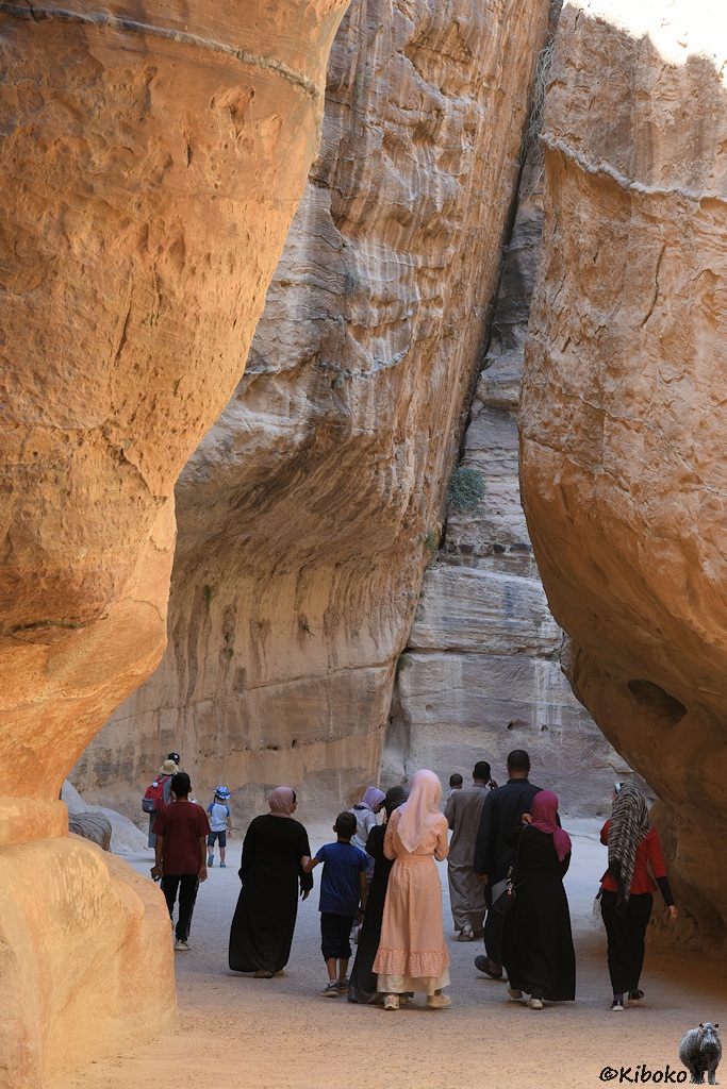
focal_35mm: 70
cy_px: 544
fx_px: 2120
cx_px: 364
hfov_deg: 19.5
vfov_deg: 28.8
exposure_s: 1/50
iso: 250
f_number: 9
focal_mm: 70
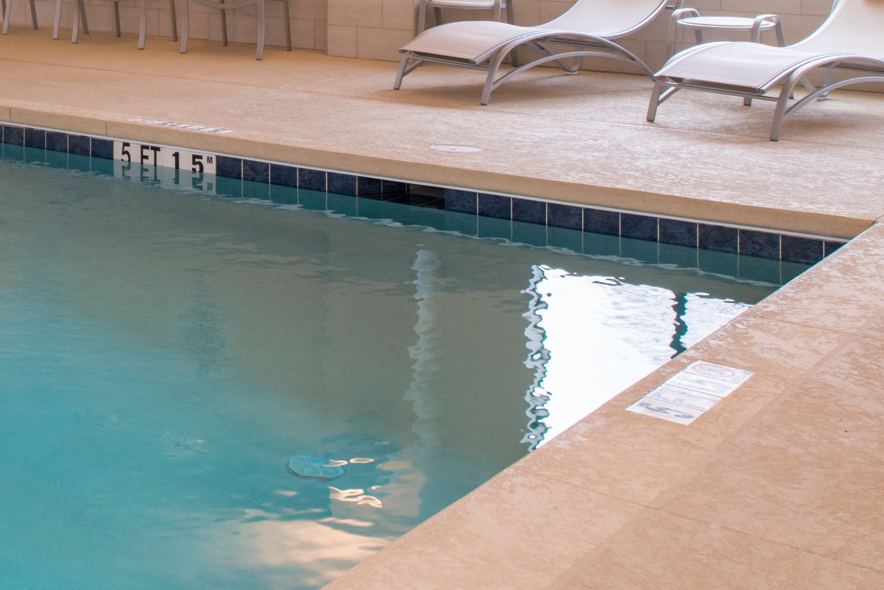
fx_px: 1547
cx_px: -238
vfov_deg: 21.5
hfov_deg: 27.2
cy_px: 214
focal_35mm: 63
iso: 640
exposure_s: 1/40
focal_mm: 24
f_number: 11
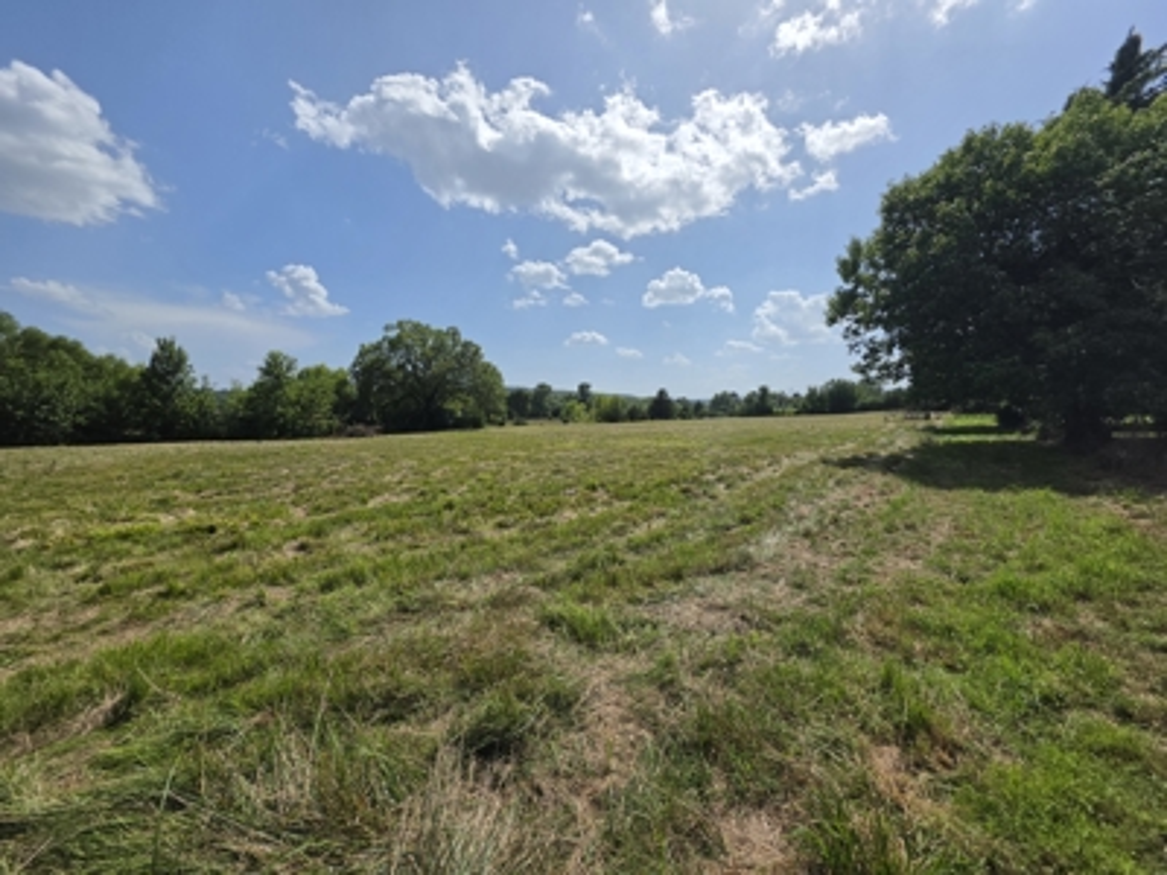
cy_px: 438
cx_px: 584
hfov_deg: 106.2
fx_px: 438
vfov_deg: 89.9
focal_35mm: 13
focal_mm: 2.2
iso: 32
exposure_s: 1/4311
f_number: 1.9
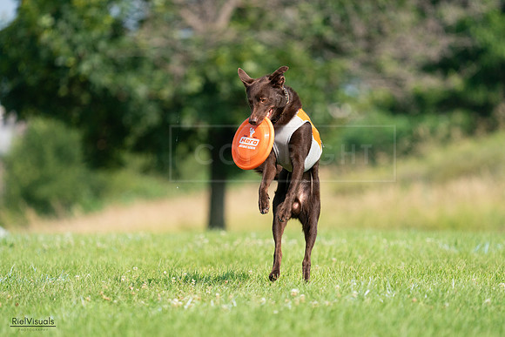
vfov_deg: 3.1
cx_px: 252
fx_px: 6131
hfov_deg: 4.7
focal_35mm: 437
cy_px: 168
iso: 1600
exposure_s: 1/4000
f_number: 6.3
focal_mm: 437
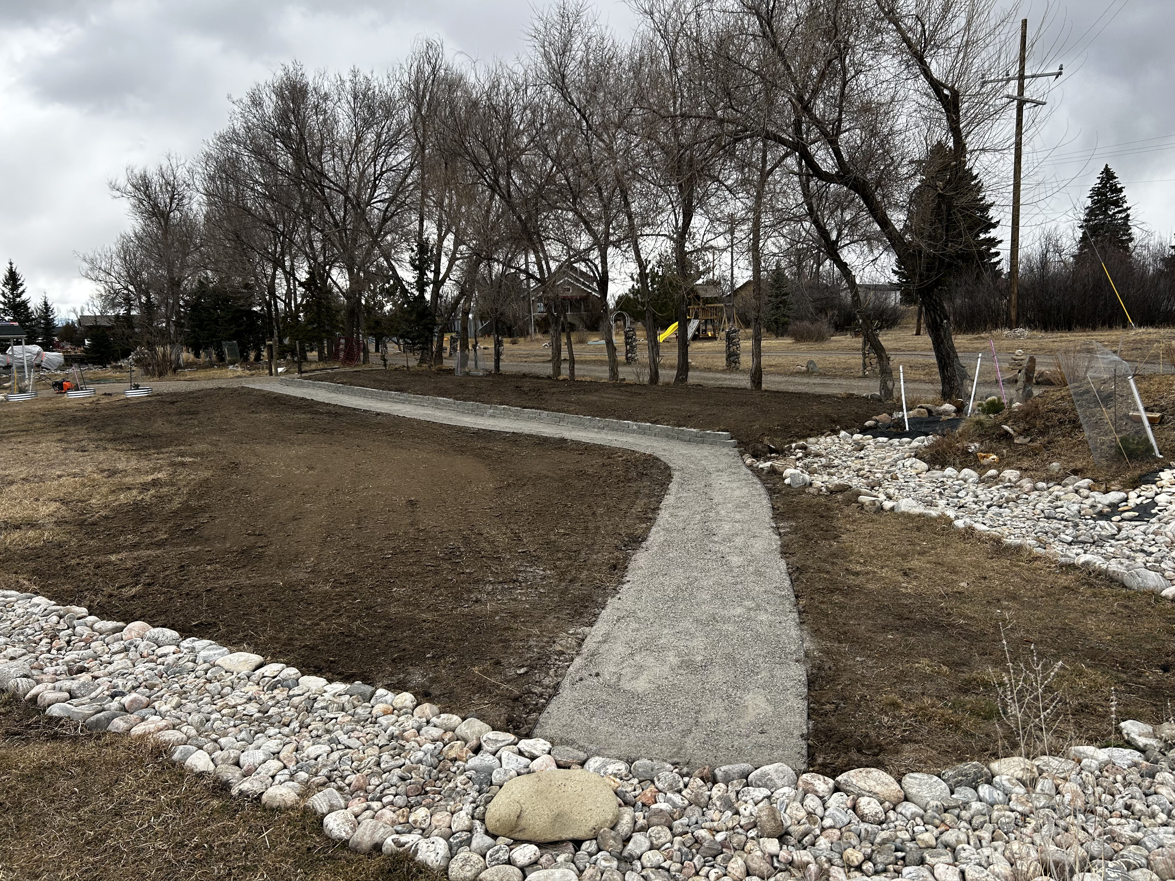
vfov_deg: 53.1
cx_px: 588
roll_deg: +2.1
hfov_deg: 67.3
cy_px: 440
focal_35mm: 26
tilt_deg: -6.1
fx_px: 883
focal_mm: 5.7
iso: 50
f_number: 1.5
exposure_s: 1/887
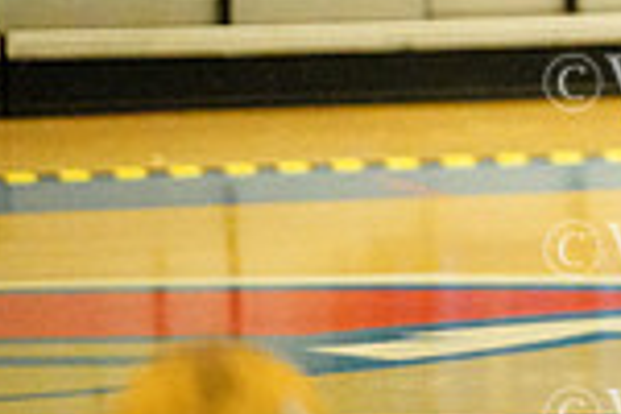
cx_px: 1143
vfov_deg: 3.1
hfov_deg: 4.7
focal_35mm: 438
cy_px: -168
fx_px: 7555
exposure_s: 1/1600
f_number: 2.8
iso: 25600
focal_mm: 113
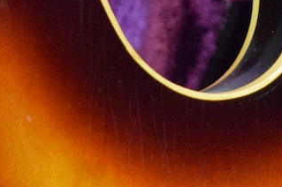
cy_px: 365
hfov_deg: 5.3
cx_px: 416
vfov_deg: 3.5
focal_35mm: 388
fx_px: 3039
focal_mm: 55
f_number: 5.6
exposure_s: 1/60
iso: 6400
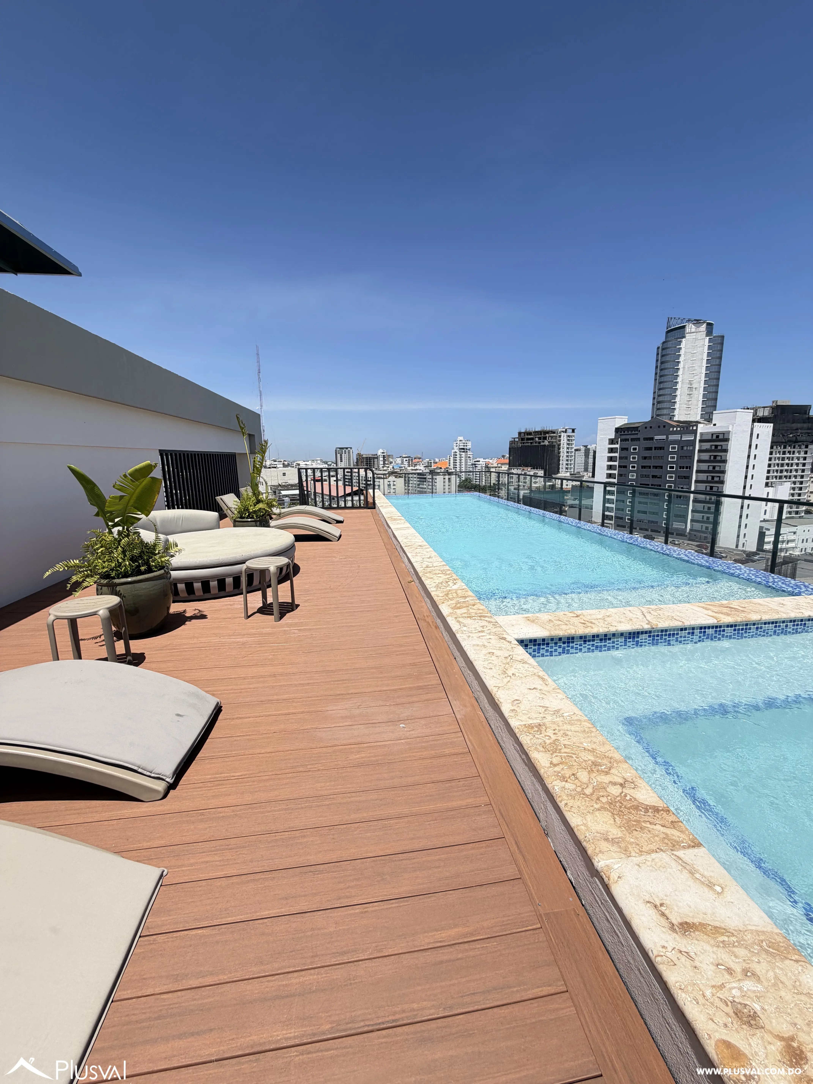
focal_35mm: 14
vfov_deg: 102.1
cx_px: 406
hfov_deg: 85.7
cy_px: 542
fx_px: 438
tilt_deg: -11.5
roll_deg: +0.8
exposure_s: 1/955
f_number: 2.2
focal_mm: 2.22
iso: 20
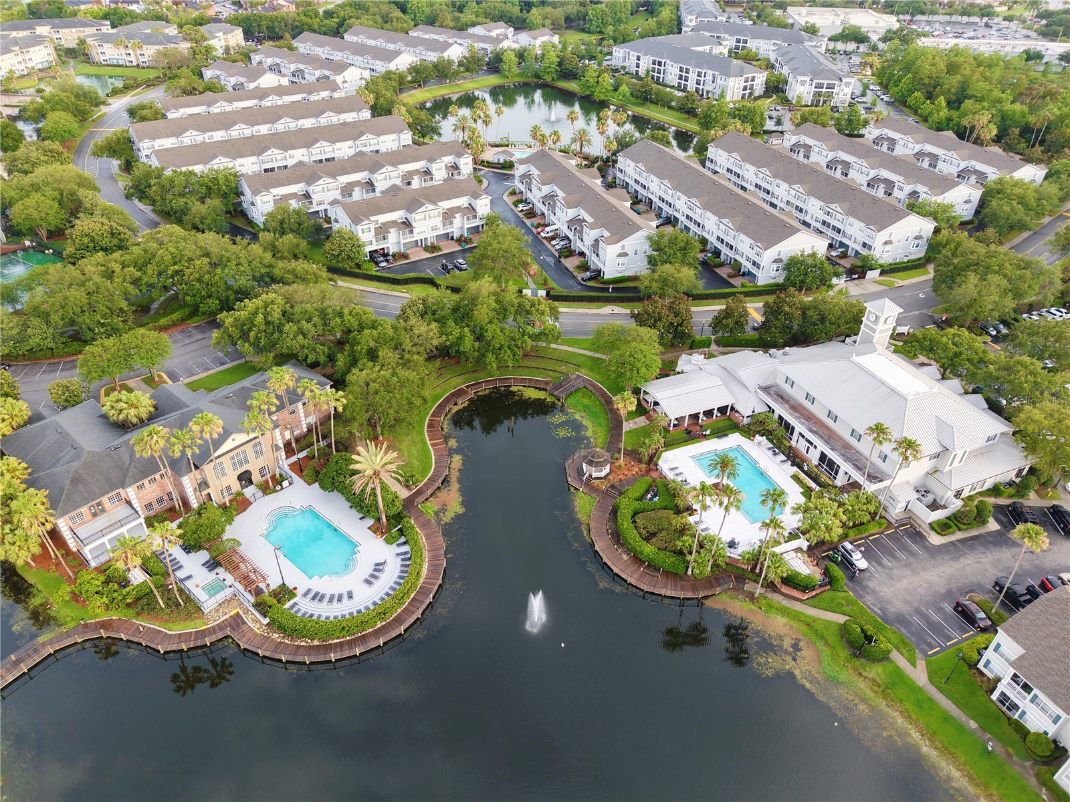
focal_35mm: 24
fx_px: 742
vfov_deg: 56.8
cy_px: 401
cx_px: 535
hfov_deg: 71.6
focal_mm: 8.67
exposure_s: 1/180
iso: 100
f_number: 1.8
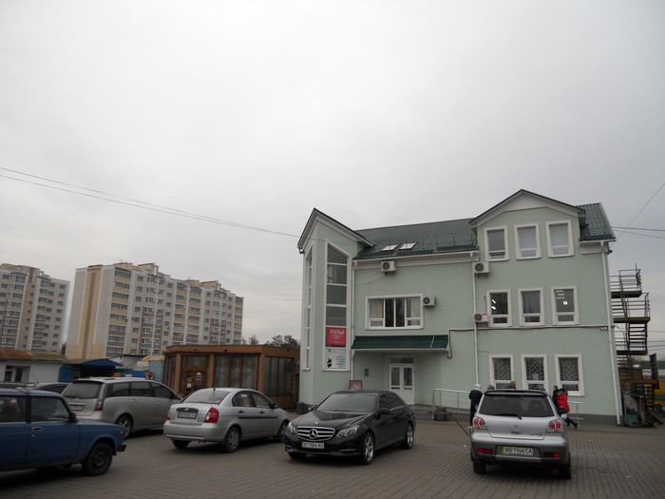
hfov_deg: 65.3
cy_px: 250
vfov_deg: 51.4
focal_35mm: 27
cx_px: 332
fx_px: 519
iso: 80
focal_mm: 4.9
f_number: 3.2
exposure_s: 1/200
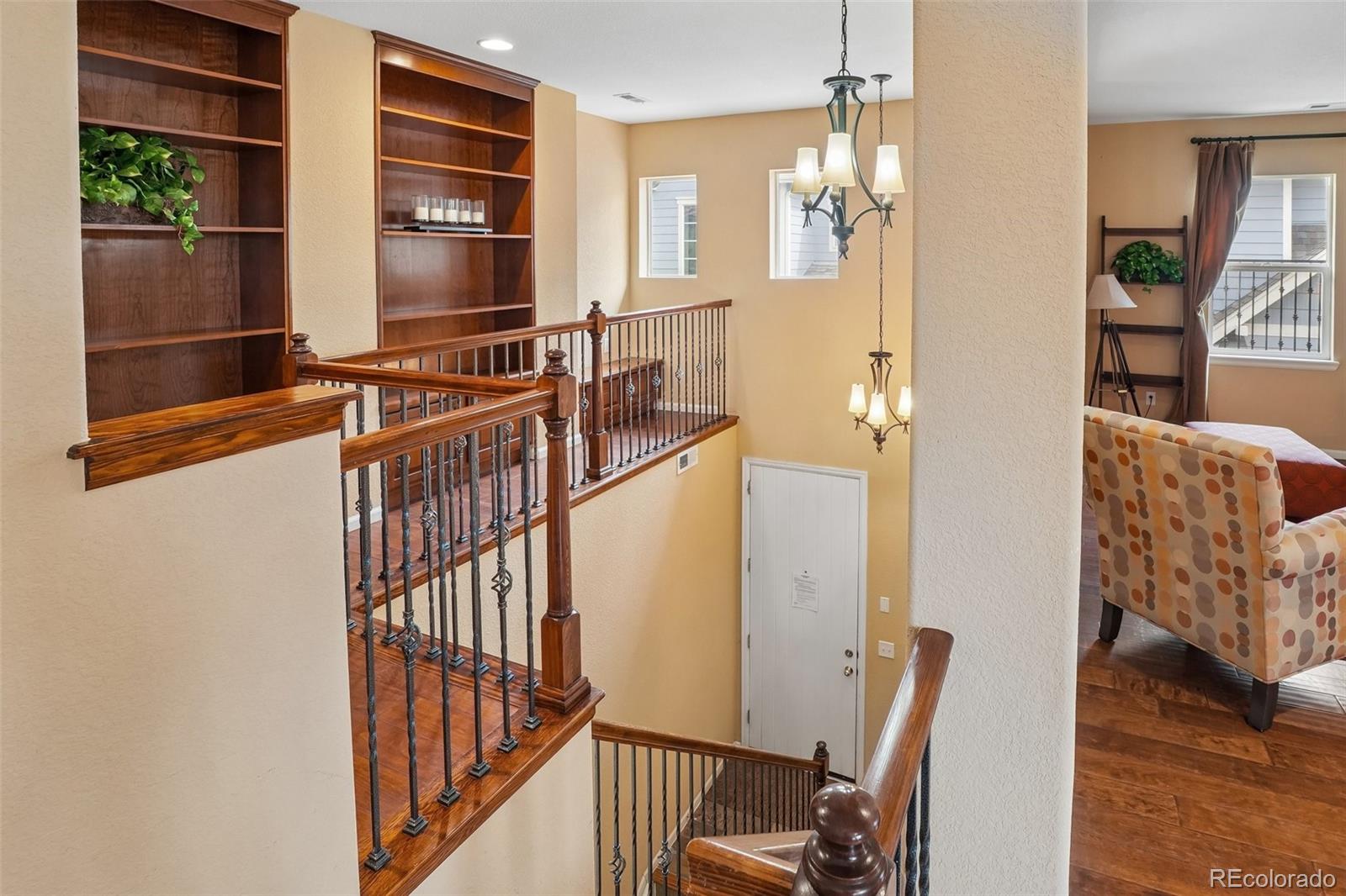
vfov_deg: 72.0
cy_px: 448
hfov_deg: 95.0
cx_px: 673
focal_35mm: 16
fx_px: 617
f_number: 8
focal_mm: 11
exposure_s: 1/15
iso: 500
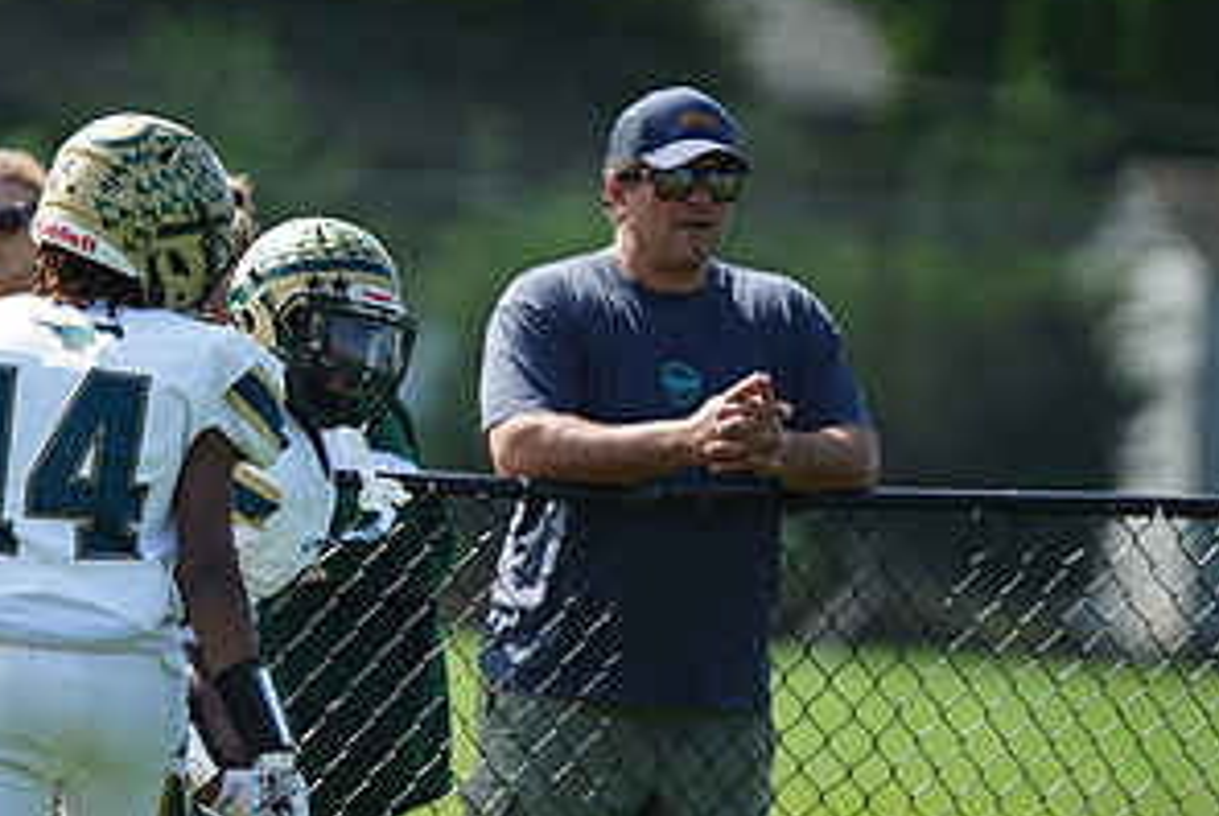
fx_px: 19896
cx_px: 268
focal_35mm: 587
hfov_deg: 3.5
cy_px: 472
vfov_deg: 2.3
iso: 400
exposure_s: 1/3200
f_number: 2.8
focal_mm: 300
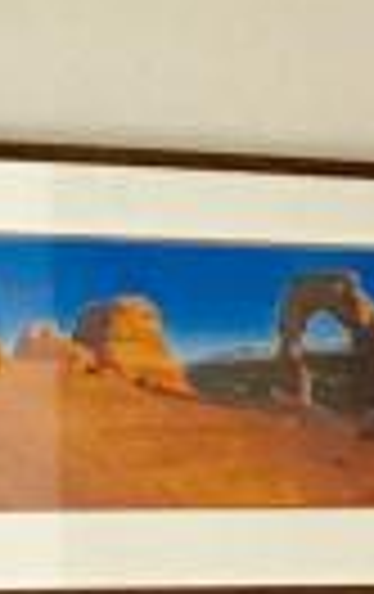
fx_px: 3735
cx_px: 1280
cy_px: 1274
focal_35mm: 230
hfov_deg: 5.3
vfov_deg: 8.5
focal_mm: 3.99
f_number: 1.8
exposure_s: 1/15
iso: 40
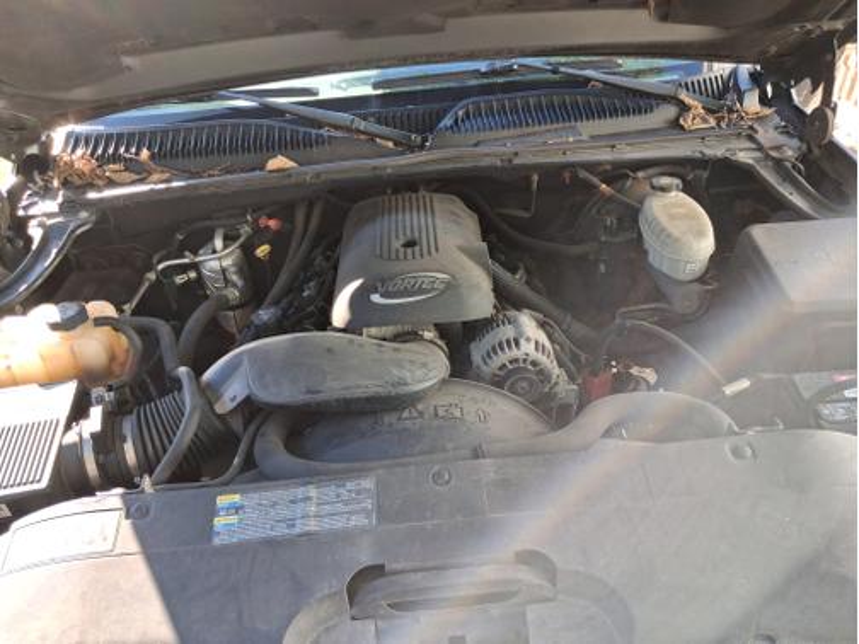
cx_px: 430
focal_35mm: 27
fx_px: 670
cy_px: 322
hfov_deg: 65.3
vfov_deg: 51.4
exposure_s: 1/120
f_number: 1.8
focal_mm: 4
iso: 64
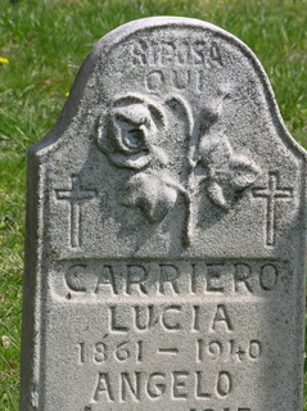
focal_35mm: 262
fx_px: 3106
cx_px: 166
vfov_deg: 7.6
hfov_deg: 5.7
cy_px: 344
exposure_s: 1/210
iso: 50
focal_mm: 35.9
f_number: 6.8
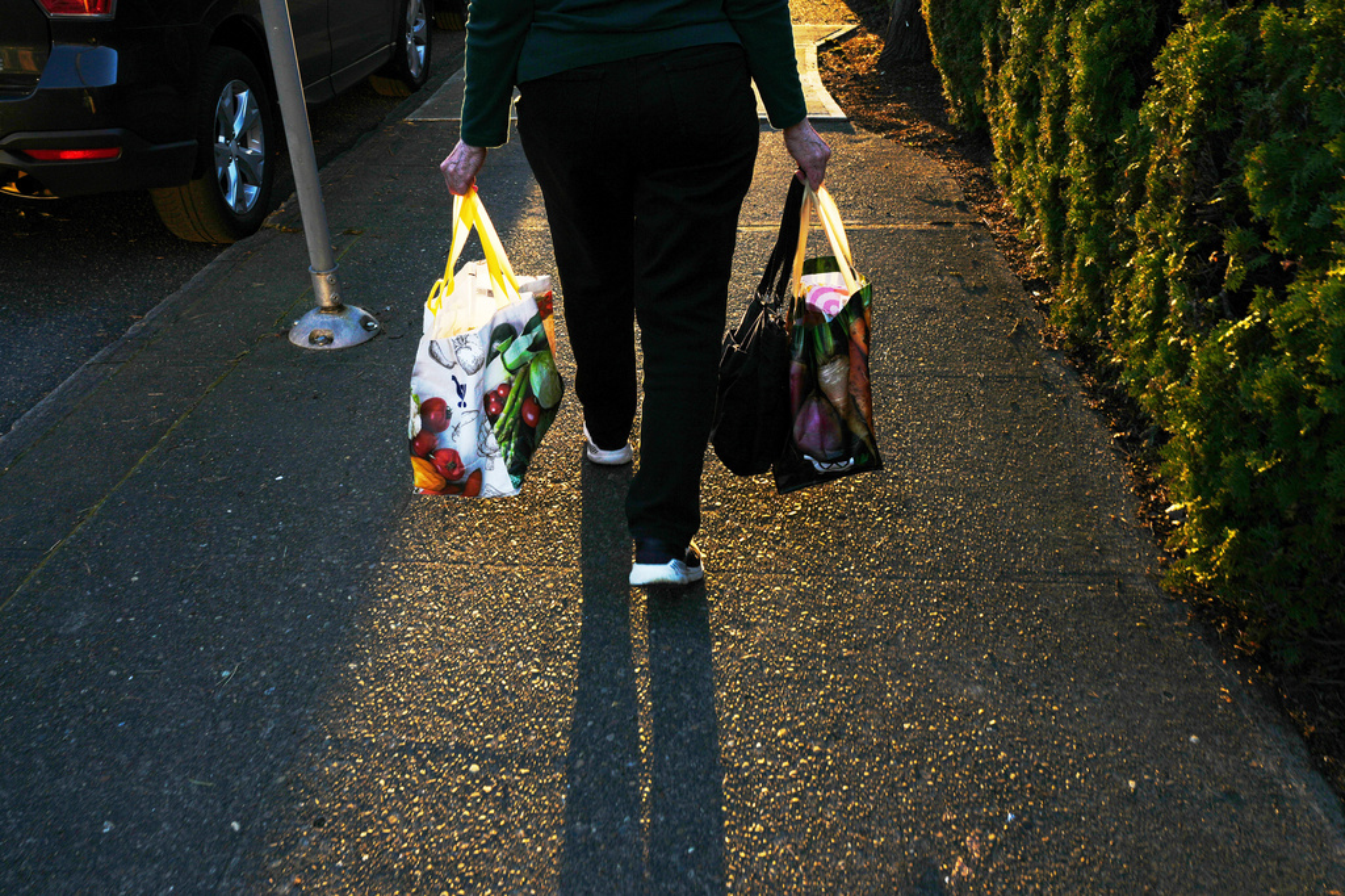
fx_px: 1158
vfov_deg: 42.3
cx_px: 672
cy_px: 448
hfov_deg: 60.3
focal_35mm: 31
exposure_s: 1/160
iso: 200
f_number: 9
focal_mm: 31
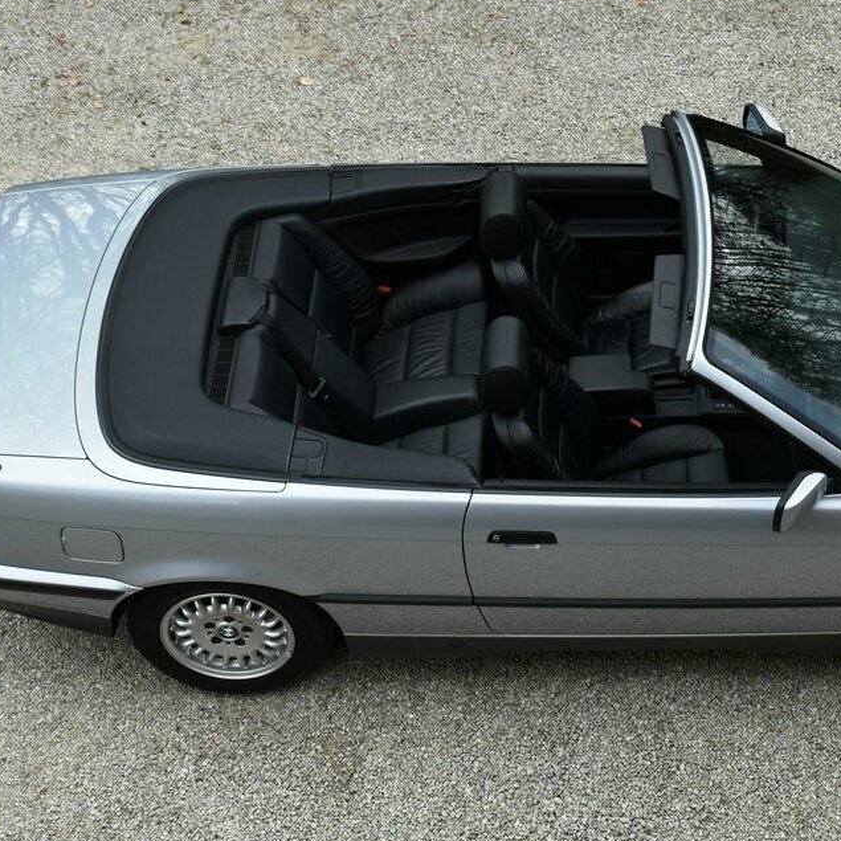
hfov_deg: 31.7
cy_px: 415
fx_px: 1457
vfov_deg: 32.2
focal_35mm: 53
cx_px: 612
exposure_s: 1/250
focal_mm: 22
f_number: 5.6
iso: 200
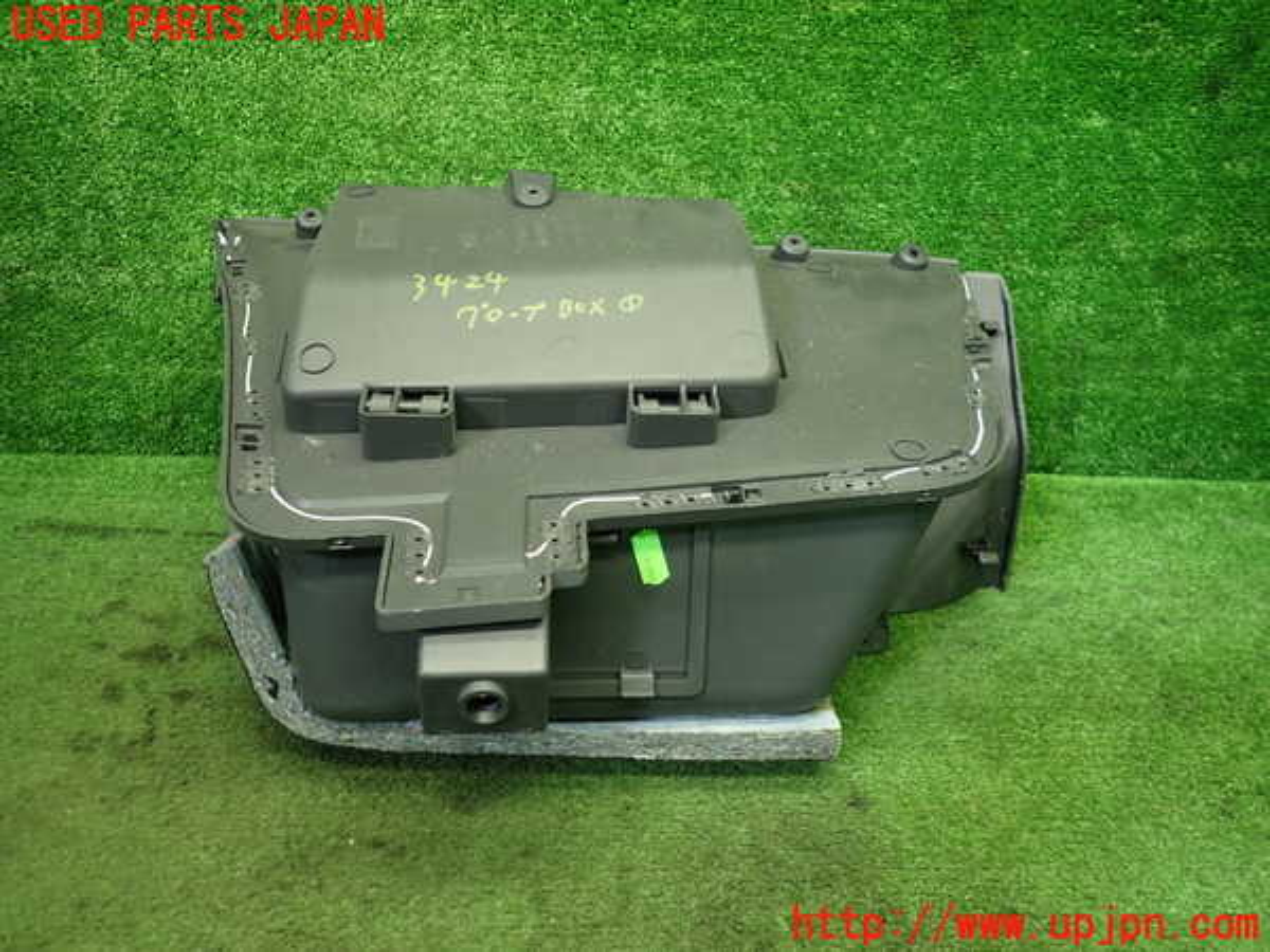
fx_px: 917
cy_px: 476
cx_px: 635
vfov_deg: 54.9
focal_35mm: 25
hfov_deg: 69.4
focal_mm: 4.5
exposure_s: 1/40
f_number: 2
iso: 200
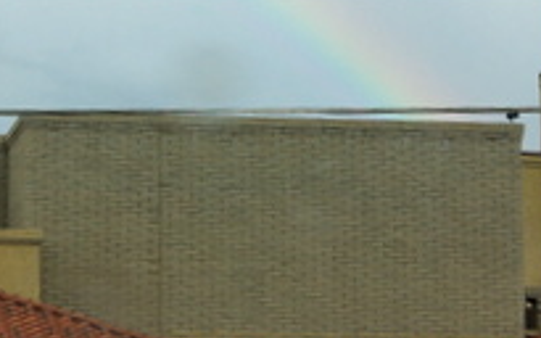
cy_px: 121
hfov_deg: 12.5
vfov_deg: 7.8
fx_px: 2462
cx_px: 195
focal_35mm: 167
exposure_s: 1/500
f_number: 5.6
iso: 100
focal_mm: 28
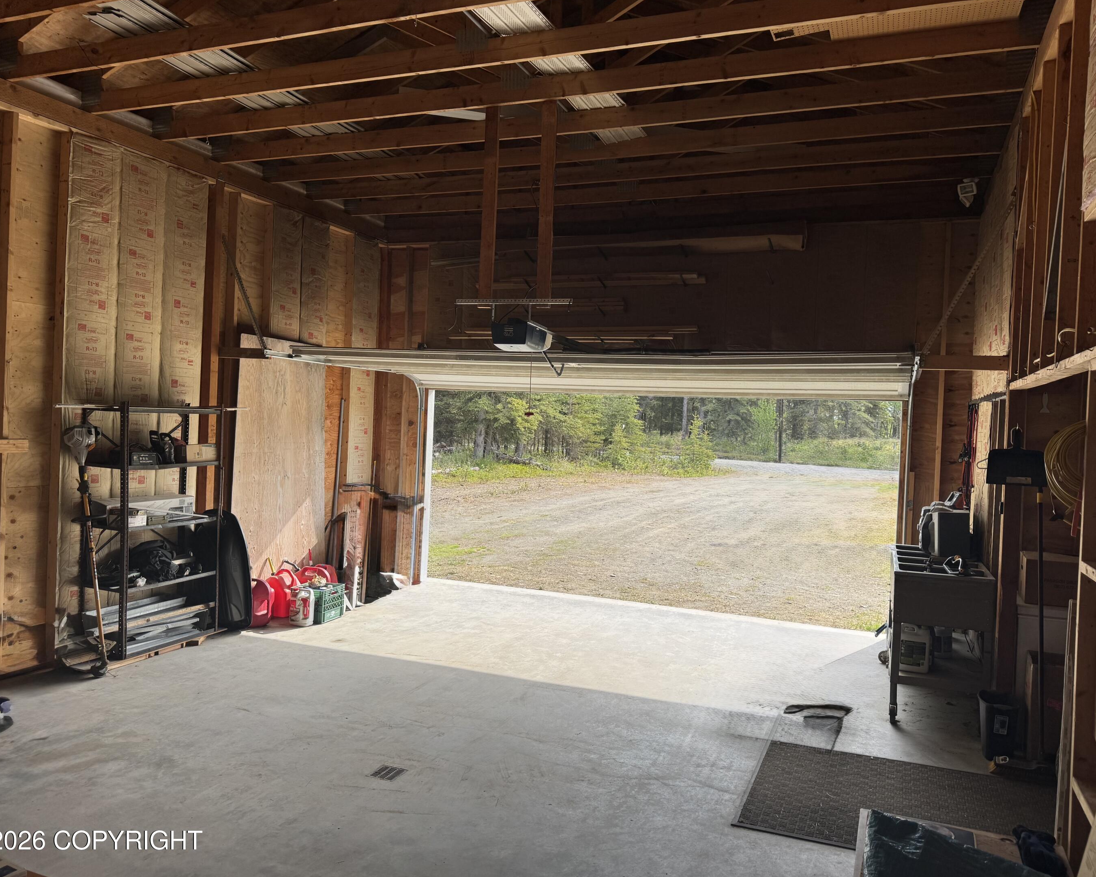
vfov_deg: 54.9
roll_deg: -2.2
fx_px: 843
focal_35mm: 26
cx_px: 576
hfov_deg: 66.0
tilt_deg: -0.6
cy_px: 426
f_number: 1.78
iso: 80
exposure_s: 1/747
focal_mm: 6.76
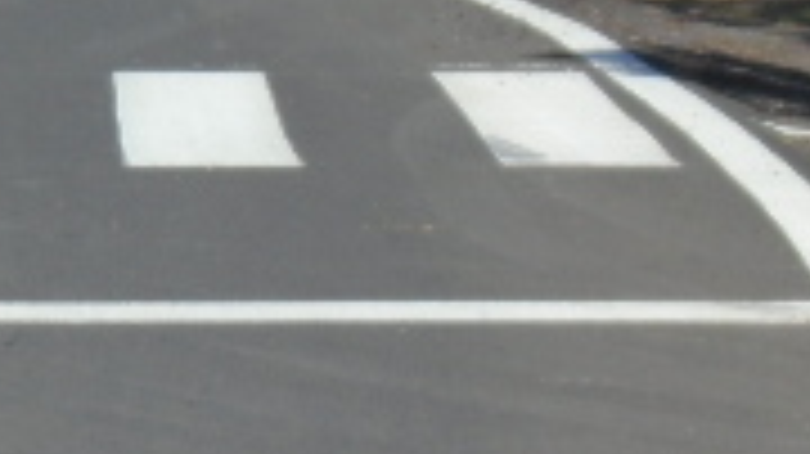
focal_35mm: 422
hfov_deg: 5.1
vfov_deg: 2.9
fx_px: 9058
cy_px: 270
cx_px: -504
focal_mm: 19.3
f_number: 5.8
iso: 100
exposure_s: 1/500
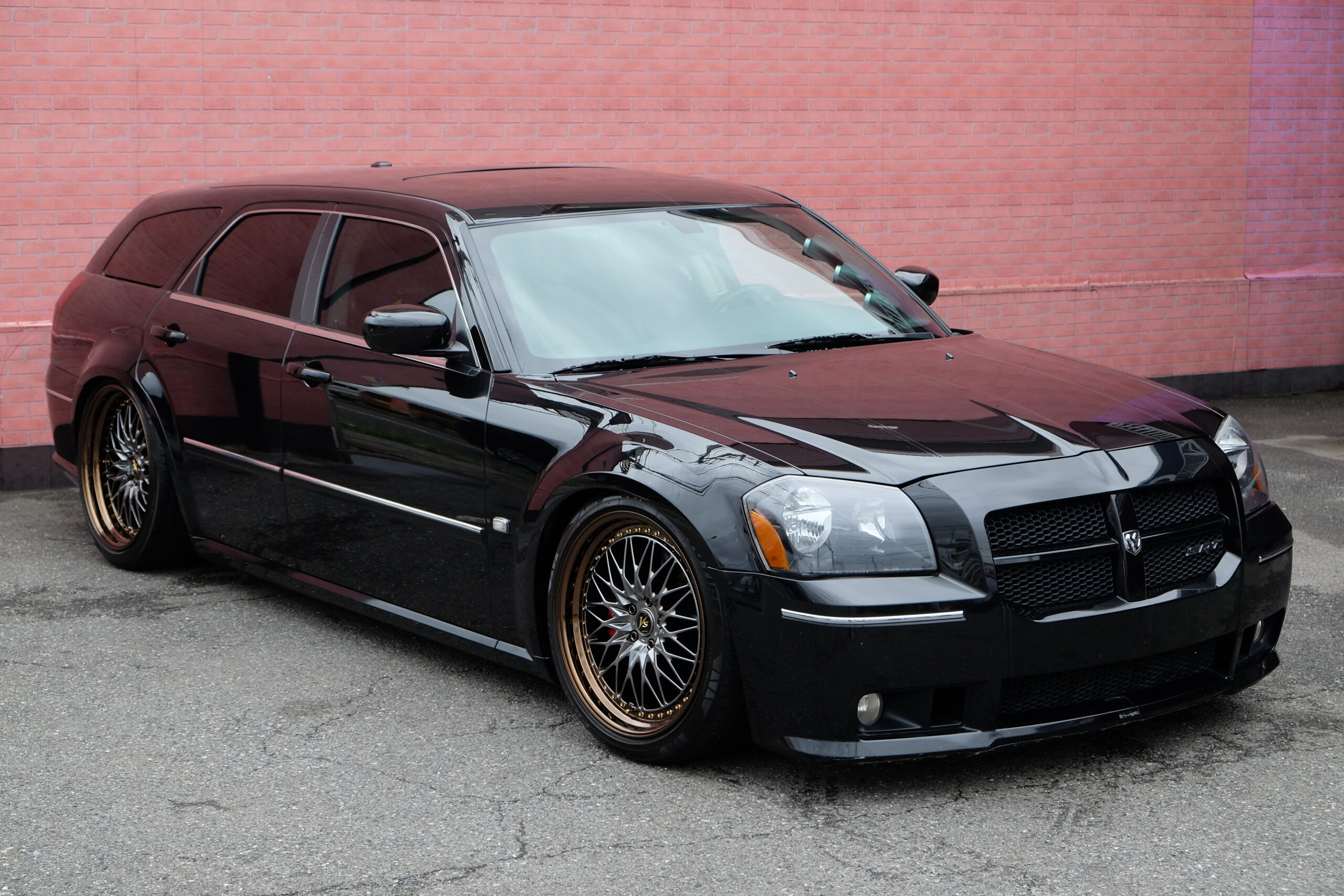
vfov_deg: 20.3
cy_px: 448
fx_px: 2501
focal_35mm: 67
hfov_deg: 30.1
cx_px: 672
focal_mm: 44.4
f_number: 5.6
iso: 400
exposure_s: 1/320
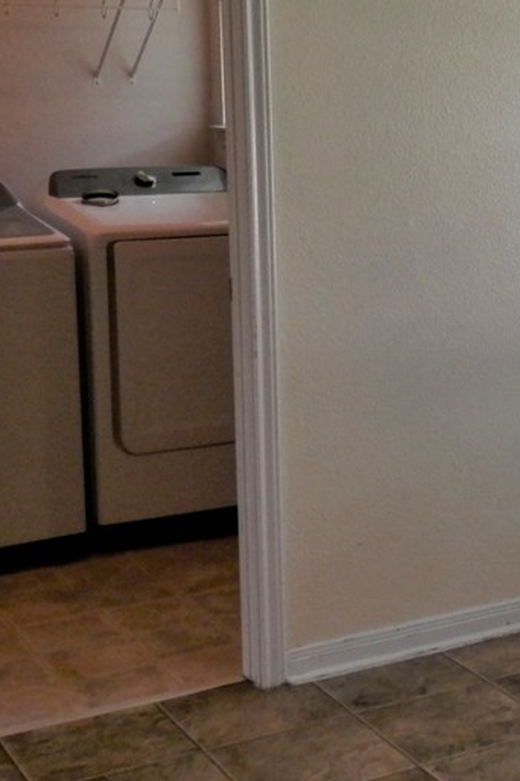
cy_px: 262
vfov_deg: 27.5
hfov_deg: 17.4
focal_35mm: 73
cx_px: 696
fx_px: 1582
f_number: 3
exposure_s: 1/40
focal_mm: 4.5
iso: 80
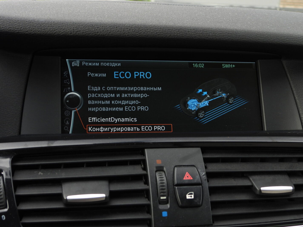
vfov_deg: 26.6
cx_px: 152
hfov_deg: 34.9
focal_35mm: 55
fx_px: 481
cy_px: 114
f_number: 3.5
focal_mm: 9.8
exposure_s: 1/30
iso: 125
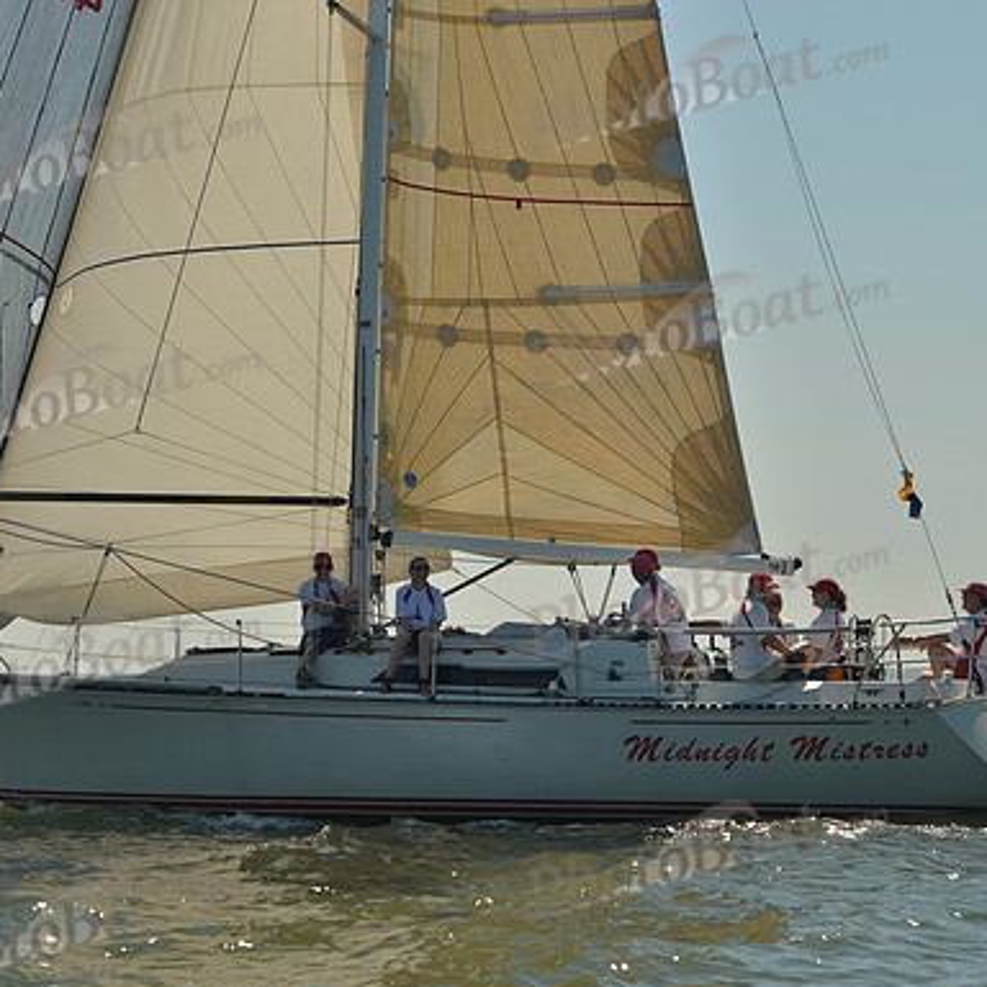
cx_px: 396
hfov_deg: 16.0
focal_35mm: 109
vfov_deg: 16.0
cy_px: 495
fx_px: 3516
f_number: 6.3
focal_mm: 85
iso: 200
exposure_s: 1/800
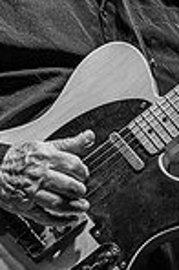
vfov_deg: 8.0
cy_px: 91
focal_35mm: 259
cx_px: 82
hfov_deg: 5.3
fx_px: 1941
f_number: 5
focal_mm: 85
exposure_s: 1/160
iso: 1600
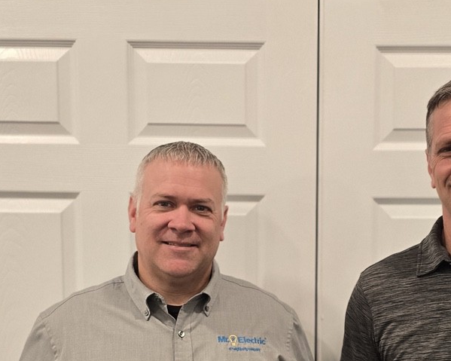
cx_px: 323
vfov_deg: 26.5
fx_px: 667
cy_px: 445
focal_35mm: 50
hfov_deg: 36.7
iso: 200
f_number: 1.7
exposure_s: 1/120
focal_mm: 6.3
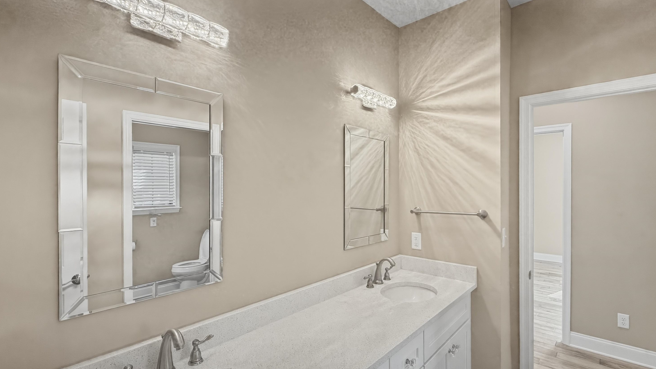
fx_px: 278
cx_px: 338
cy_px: 226
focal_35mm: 16
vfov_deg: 66.3
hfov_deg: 99.3
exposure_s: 1/120
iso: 250
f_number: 2.2
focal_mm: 2.2
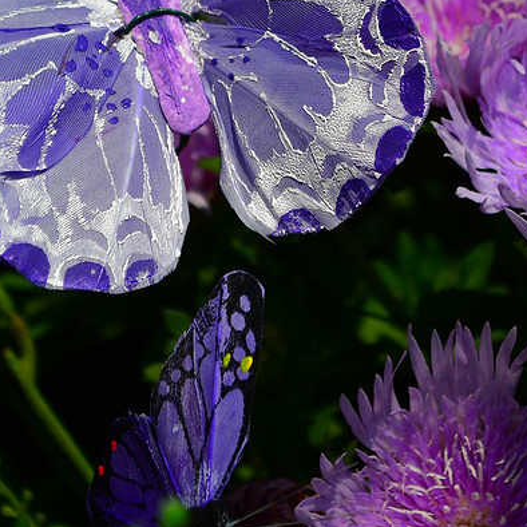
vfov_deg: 9.4
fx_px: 3186
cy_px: 103
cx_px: 328
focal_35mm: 185
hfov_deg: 9.5
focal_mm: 52
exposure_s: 1/2500
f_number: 5.6
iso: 200
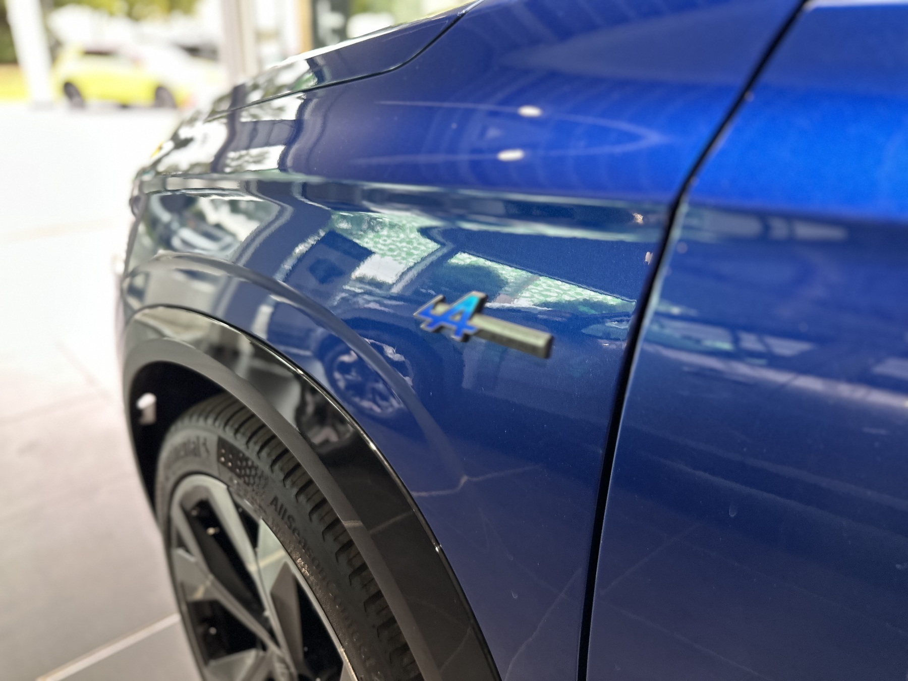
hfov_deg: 71.6
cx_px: 454
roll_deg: +0.8
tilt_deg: -19.9
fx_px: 630
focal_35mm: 24
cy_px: 340
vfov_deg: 56.8
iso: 250
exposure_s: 1/111
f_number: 1.78
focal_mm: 6.86
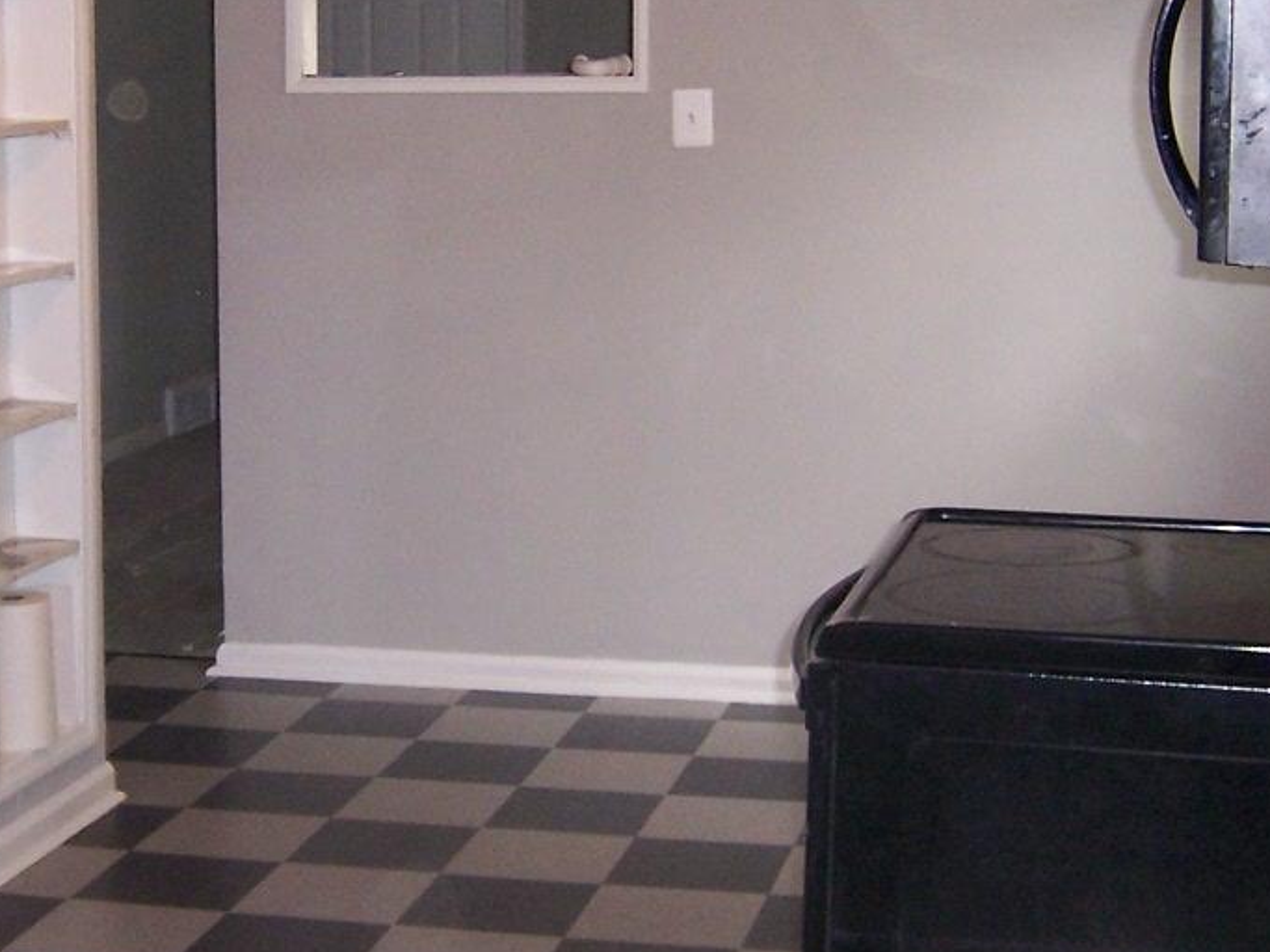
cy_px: 298
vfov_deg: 19.6
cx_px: 418
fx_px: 2751
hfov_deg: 25.8
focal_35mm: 75
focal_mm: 5.5
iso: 140
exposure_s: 1/60
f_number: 2.8
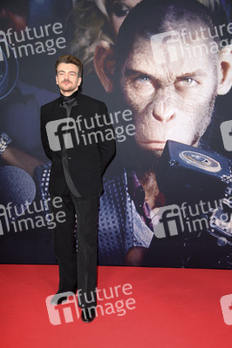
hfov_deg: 30.5
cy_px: 174
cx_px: 116
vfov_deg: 44.5
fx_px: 426
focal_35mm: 44
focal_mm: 44
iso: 2000
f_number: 6.3
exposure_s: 1/250
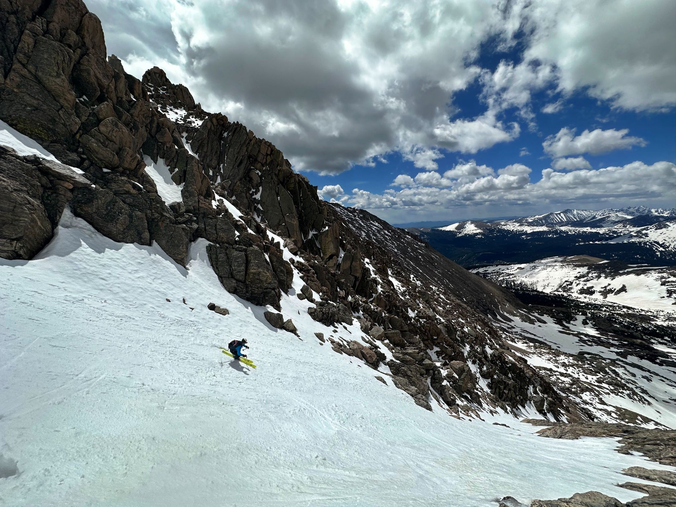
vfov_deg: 85.7
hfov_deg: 102.1
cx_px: 338
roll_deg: +2.9
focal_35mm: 14
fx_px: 273
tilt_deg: -8.8
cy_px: 254
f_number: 2.2
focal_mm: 2.22
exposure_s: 1/7299
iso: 50
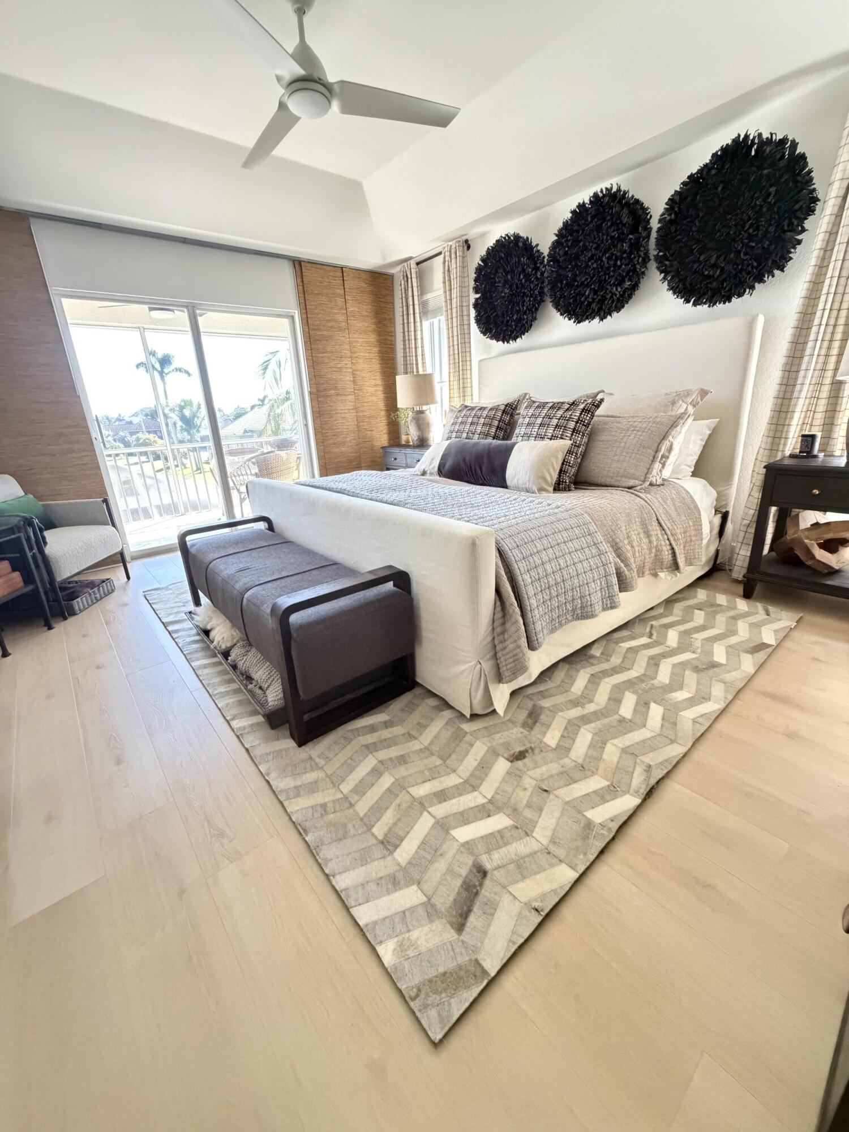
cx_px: 424
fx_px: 458
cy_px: 566
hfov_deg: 85.7
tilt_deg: -18.8
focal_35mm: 14
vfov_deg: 102.1
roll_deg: +2.9
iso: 1250
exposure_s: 1/52
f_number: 2.2
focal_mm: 2.22
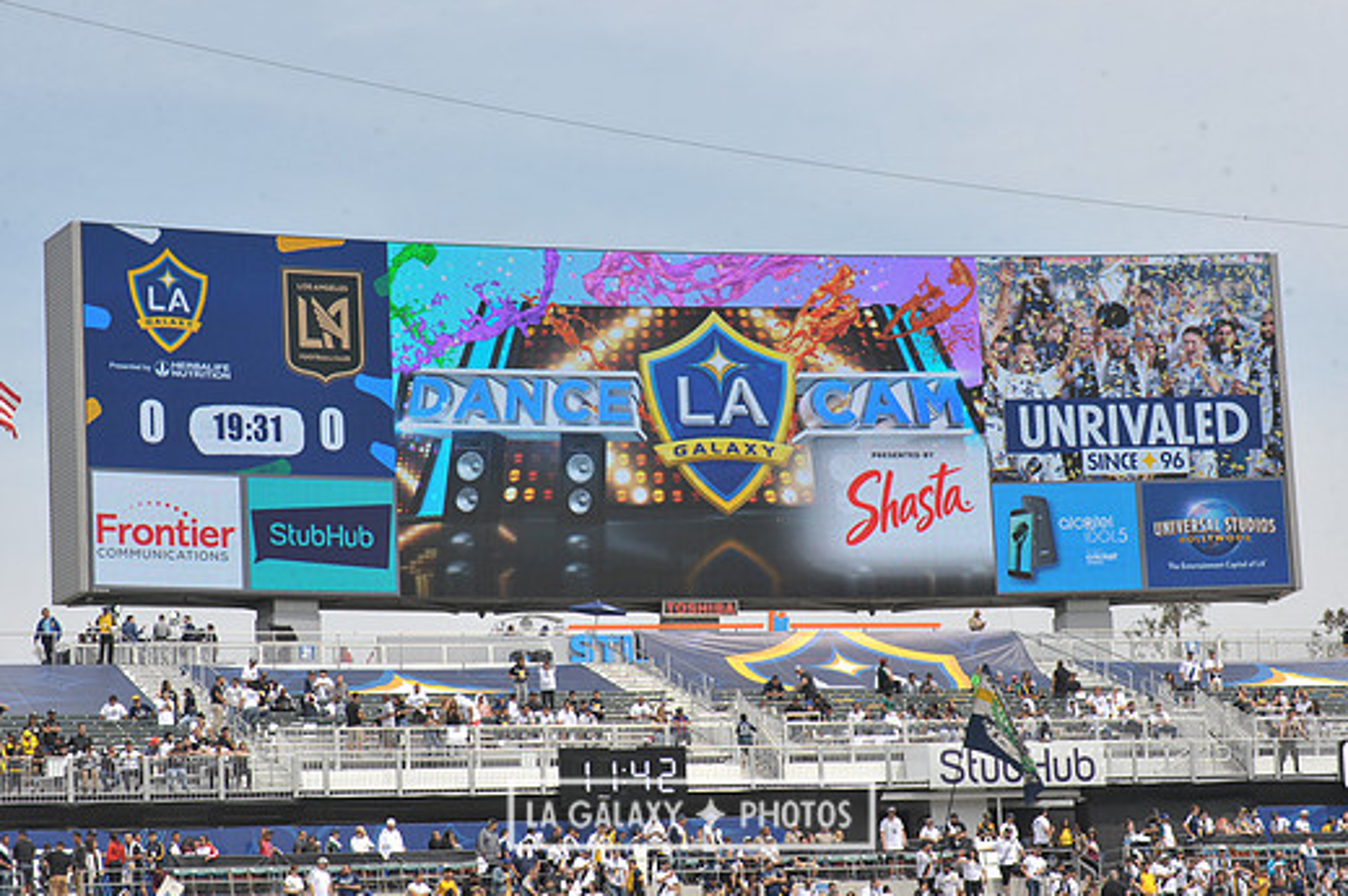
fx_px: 4265
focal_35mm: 114
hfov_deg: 18.0
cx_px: 691
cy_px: 423
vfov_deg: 12.0
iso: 250
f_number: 10
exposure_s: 1/400
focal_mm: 102
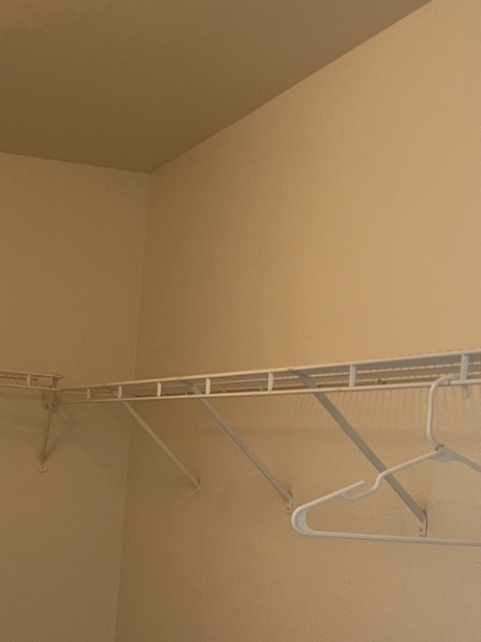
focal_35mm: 60
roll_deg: -3.7
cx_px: 53
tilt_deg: -6.0
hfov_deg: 23.8
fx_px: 1112
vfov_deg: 30.9
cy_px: 565
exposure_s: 1/60
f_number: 1.6
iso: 125
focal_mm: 5.1
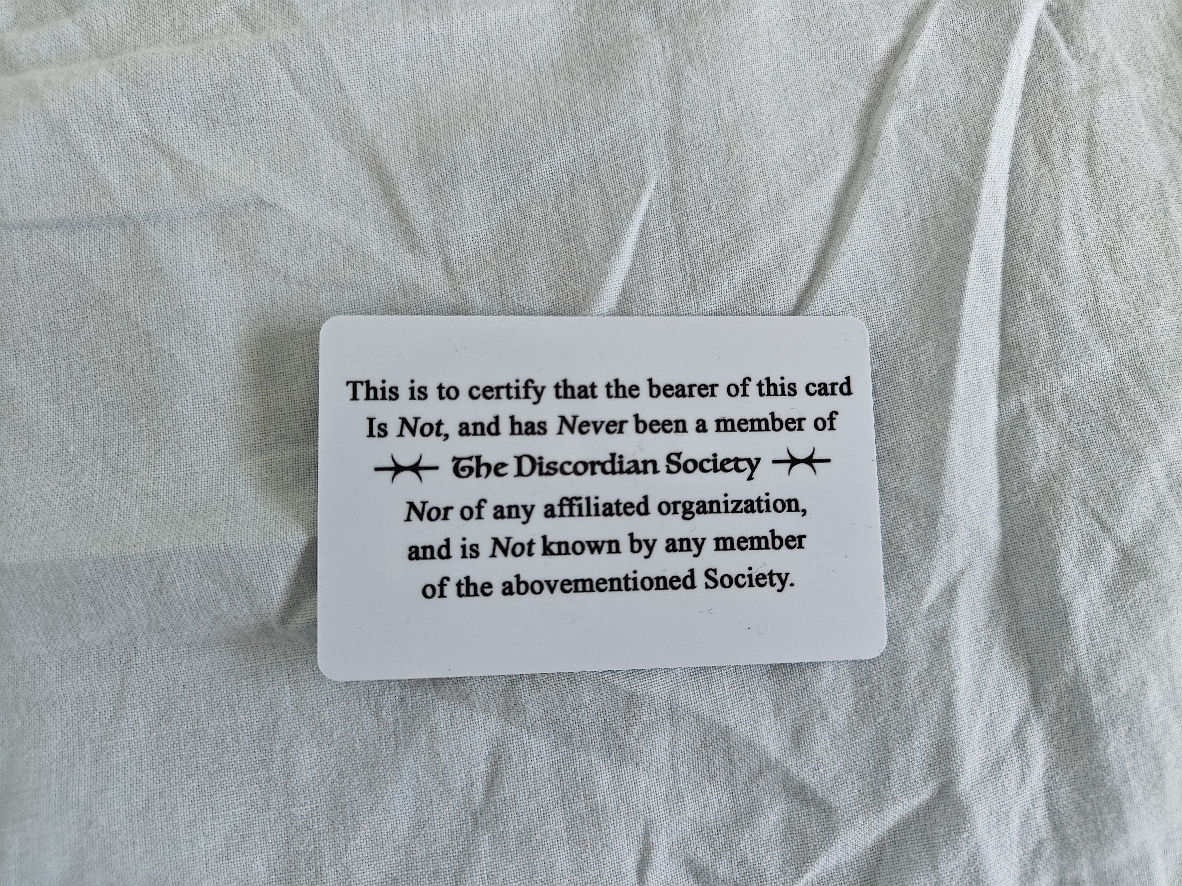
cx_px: 591
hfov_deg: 71.6
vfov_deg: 56.8
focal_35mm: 24
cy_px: 443
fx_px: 820
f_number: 1.8
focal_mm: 5.59
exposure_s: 1/50
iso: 320
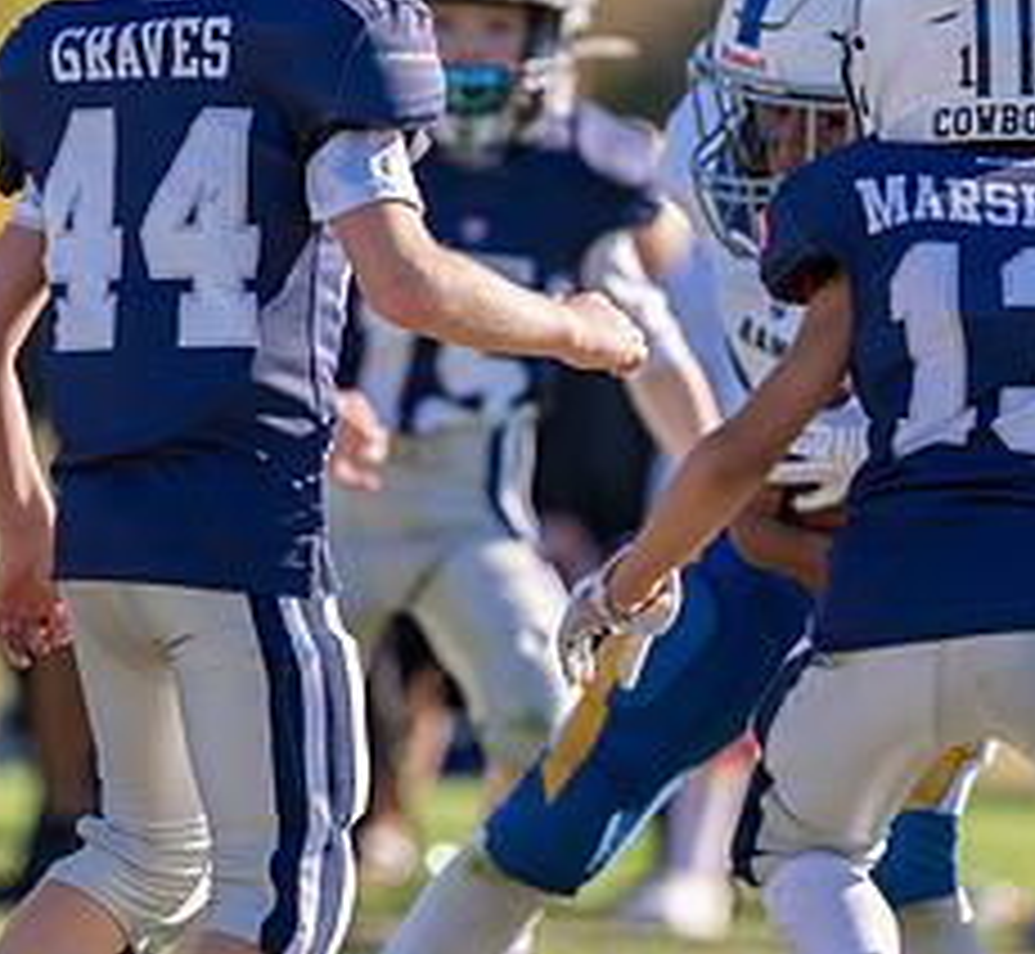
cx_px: 422
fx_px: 23162
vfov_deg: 2.4
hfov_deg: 2.6
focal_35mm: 712
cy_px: 312
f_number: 2.8
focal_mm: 200
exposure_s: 1/1250
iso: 100
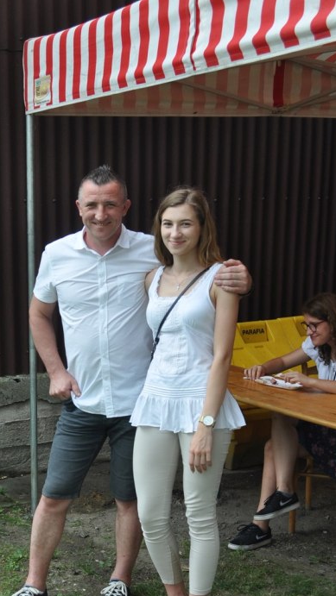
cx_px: 53
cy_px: 401
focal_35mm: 60
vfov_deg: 34.5
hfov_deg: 19.8
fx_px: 950
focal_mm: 22
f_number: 6.3
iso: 200
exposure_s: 1/160
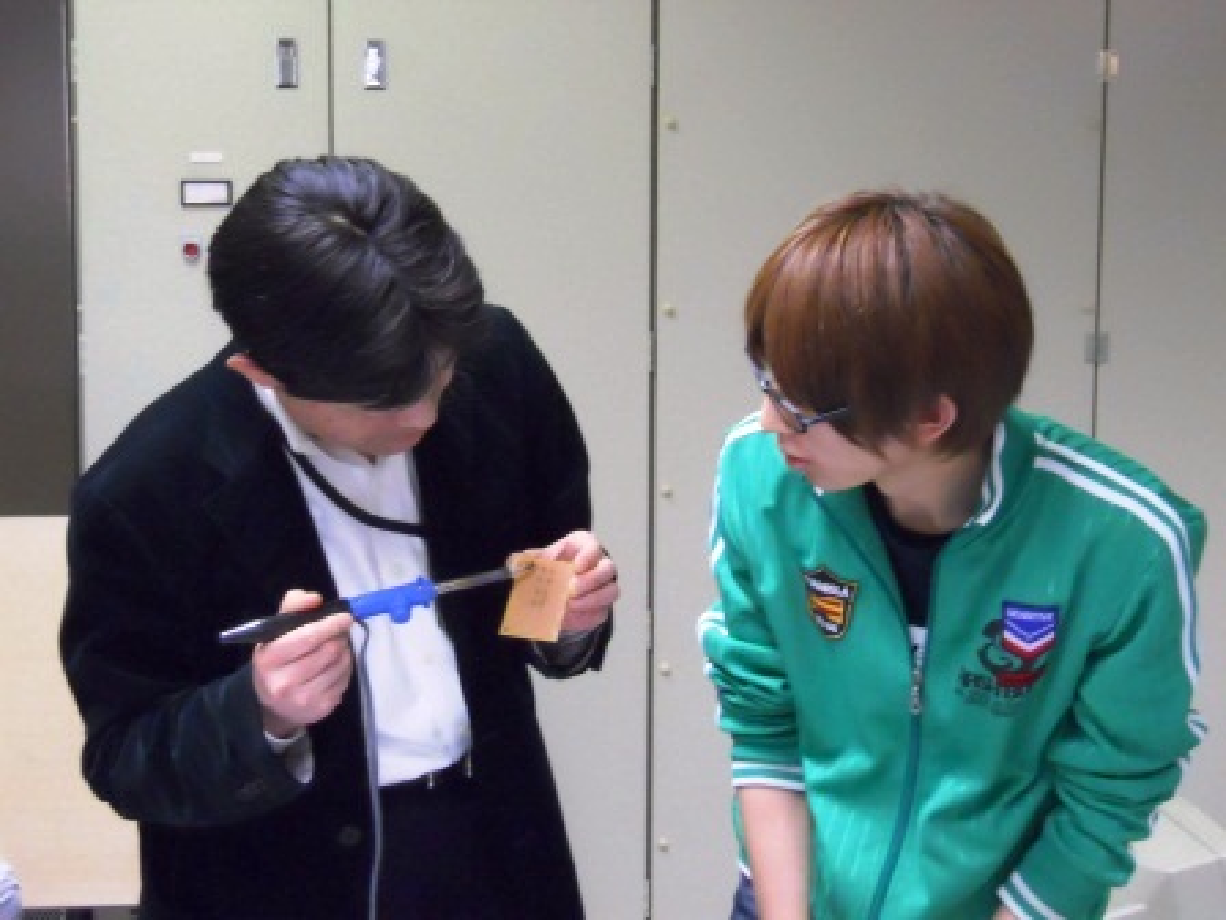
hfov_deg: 26.3
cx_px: 613
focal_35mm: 74
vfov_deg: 19.9
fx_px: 2621
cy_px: 460
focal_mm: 13.2
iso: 800
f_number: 4.4
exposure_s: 1/40
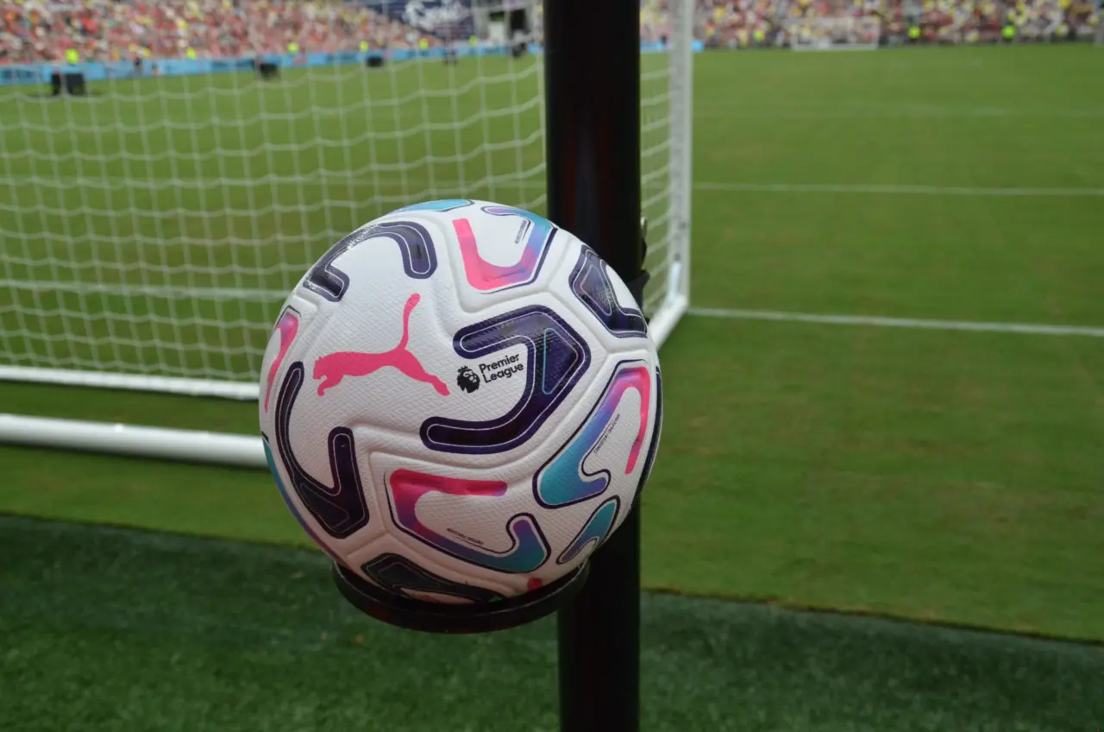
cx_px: 552
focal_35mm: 38
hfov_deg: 51.4
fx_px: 1148
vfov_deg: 35.3
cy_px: 366
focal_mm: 25
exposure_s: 1/1600
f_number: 6.3
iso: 1000
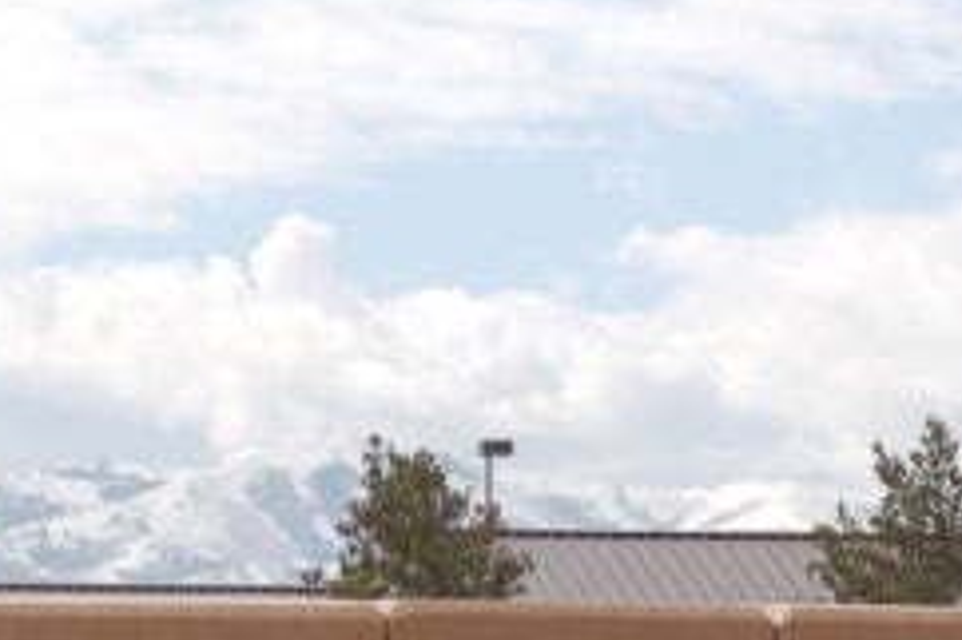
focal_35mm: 254
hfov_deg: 8.1
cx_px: 517
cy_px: 1012
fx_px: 6783
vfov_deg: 5.3
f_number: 9
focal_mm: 40
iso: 200
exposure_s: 1/320
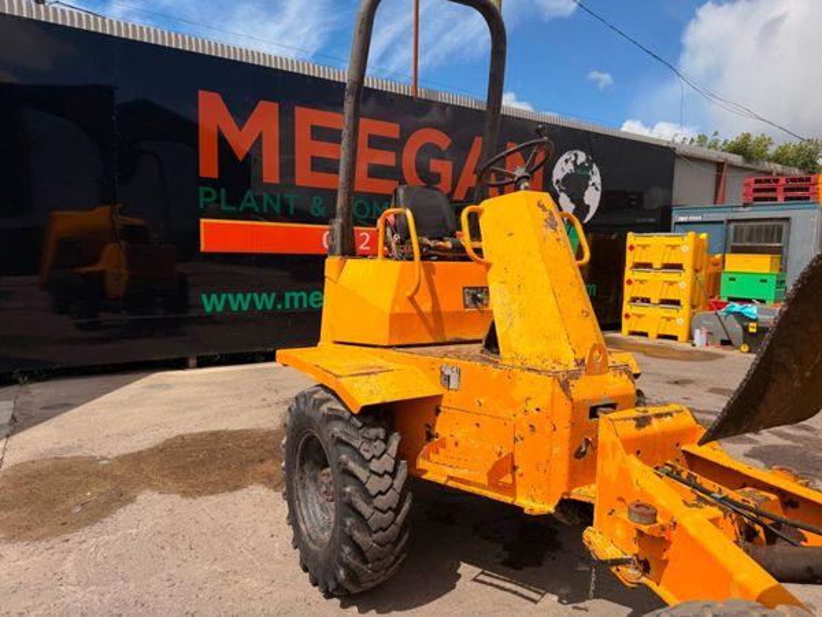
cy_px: 308
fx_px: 570
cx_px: 411
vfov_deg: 56.8
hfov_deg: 71.6
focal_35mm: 24
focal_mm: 6.76
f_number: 1.78
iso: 80
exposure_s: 1/10309
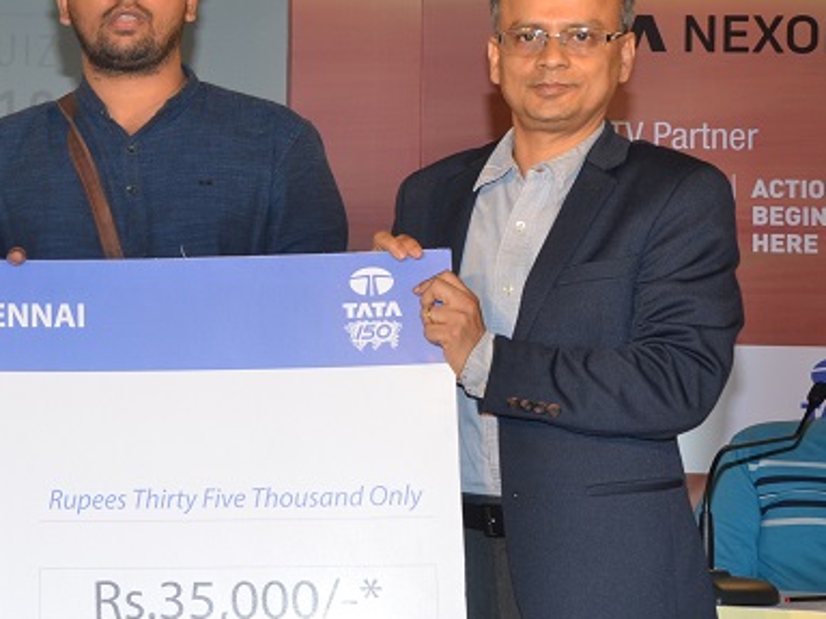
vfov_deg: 13.7
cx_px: -90
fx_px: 2577
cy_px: 275
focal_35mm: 108
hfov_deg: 17.6
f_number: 5.6
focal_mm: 32
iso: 250
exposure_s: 1/160
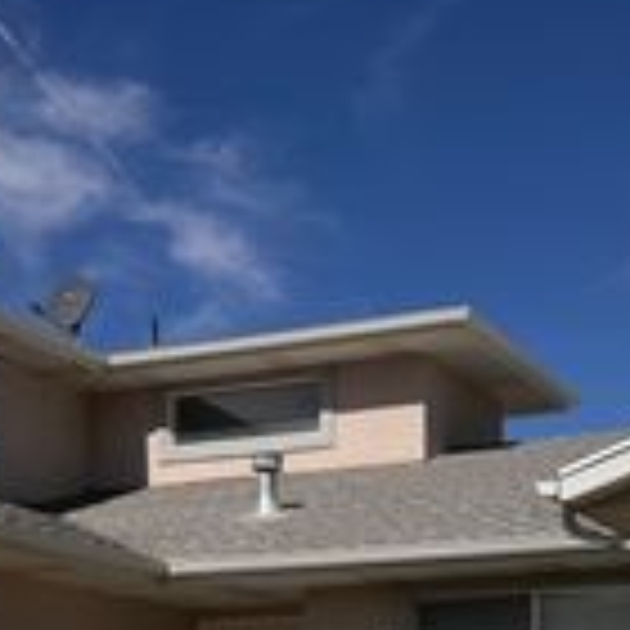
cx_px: 338
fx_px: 1565
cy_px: 776
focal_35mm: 76
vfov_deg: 21.0
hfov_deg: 22.8
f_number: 1.78
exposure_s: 1/12346
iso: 80
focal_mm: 6.76
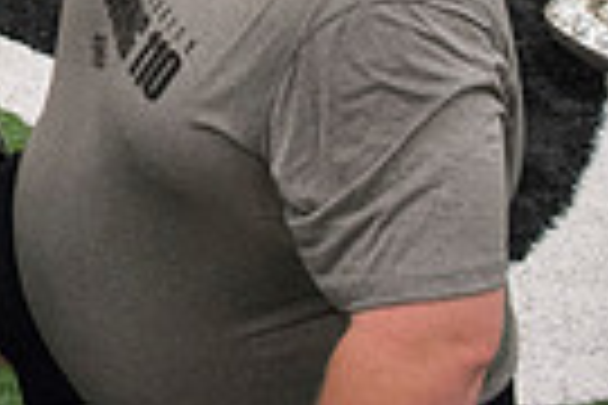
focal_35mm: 103
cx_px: -284
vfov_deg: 11.7
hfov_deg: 17.9
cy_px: -448
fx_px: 1739
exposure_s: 1/320
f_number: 3.2
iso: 3200
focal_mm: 24
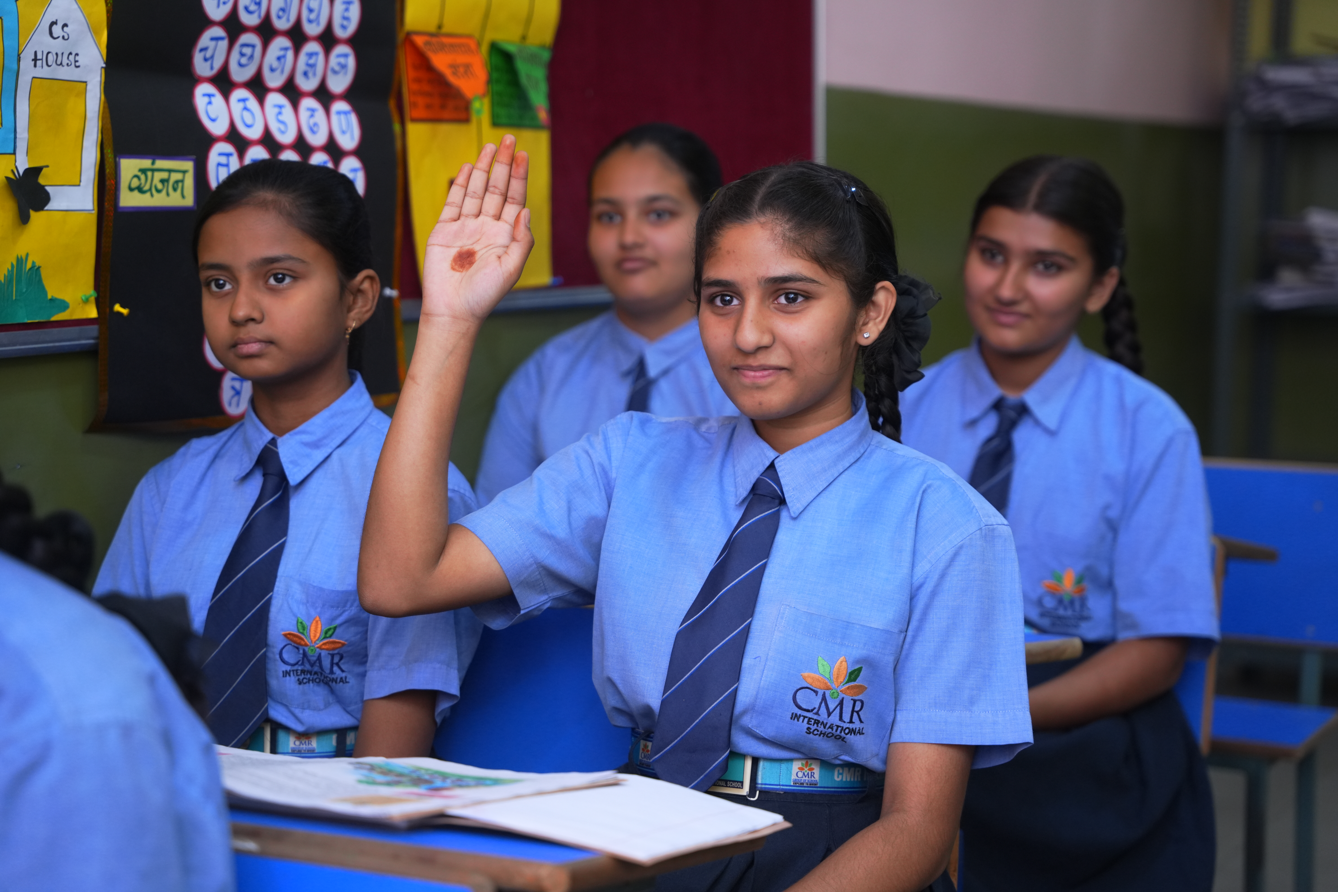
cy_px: 446
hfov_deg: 28.8
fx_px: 2601
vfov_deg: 19.5
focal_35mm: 70
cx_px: 669
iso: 1000
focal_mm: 70
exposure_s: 1/160
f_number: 2.8
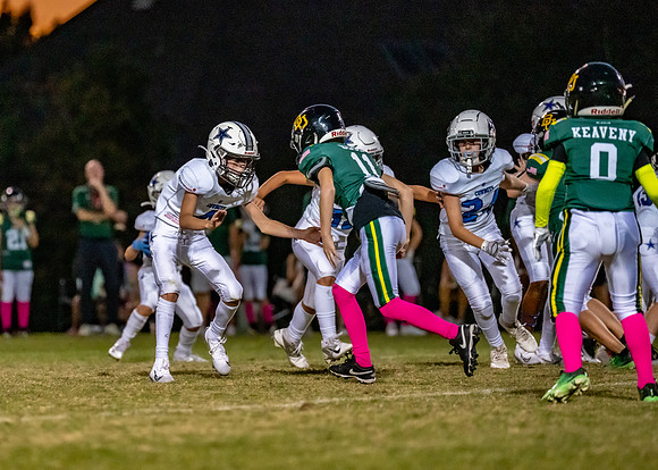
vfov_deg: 5.1
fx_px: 5256
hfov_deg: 7.2
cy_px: 226
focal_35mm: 281
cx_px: 207
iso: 6400
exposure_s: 1/1000
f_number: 2.8
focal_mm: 200
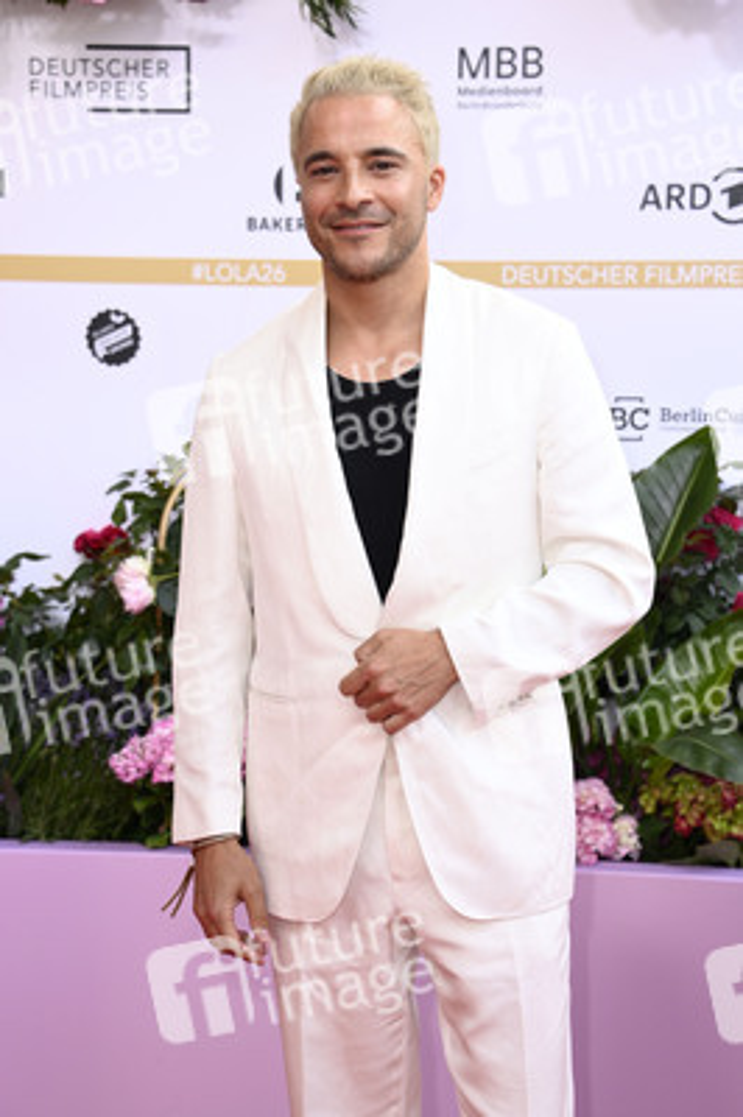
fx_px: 2543
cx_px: 372
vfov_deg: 24.8
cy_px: 558
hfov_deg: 16.6
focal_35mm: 82
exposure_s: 1/250
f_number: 6.3
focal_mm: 82
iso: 640
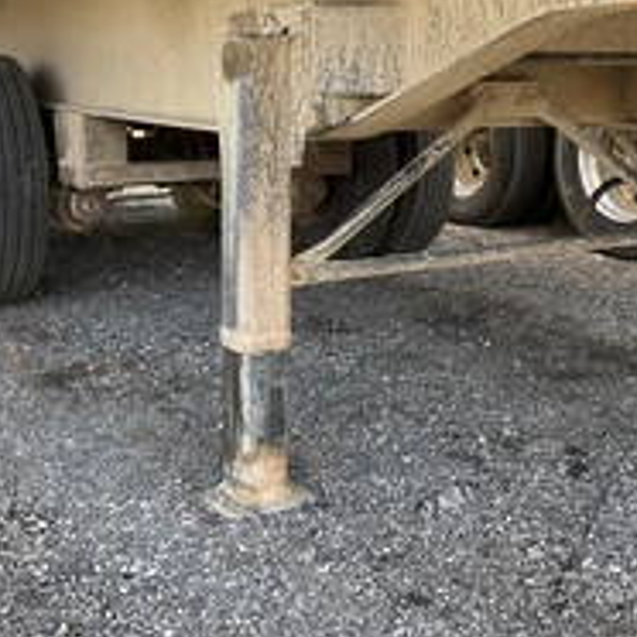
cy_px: 202
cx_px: 346
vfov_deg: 30.8
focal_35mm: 55
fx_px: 1145
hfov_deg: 31.1
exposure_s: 1/122
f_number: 1.8
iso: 20
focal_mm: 3
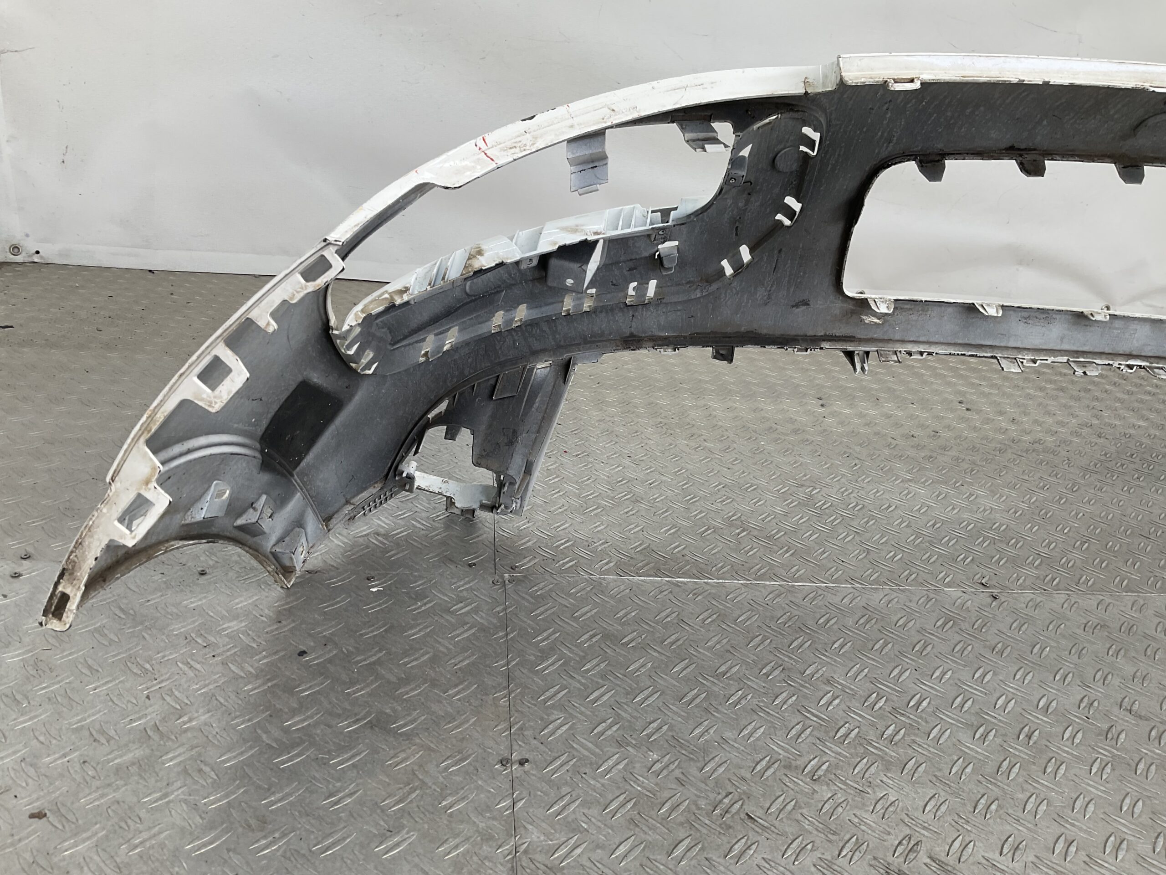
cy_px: 438
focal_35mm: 29
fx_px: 977
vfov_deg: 48.2
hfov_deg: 61.7
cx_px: 583
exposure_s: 1/154
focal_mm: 3
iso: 16
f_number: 1.8
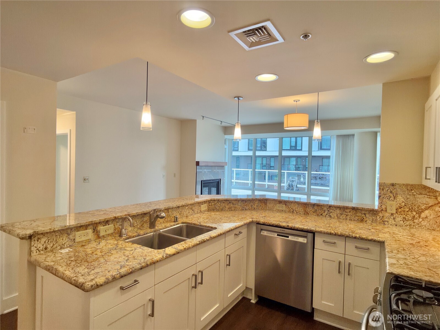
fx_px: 242
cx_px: 220
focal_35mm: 19
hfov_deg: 84.7
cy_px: 165
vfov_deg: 68.7
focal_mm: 2.71
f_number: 1.9
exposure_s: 1/60
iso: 64
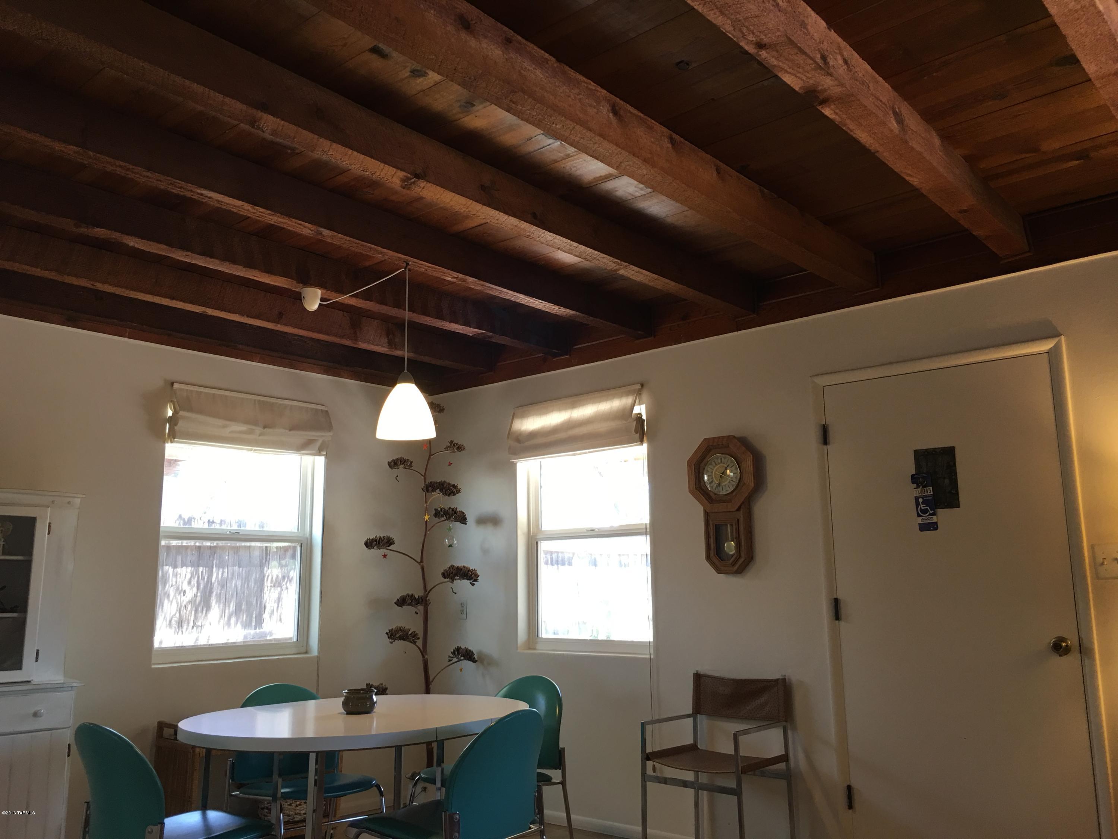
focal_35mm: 29
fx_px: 937
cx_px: 559
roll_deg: +0.2
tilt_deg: +10.4
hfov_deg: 61.7
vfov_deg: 48.2
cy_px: 420
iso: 32
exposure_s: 1/15
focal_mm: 4.15
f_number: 2.2
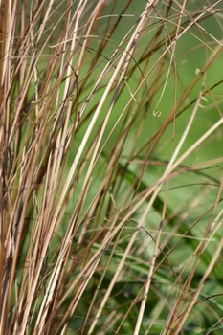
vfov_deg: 4.0
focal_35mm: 515
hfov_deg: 2.7
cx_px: 154
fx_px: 4790
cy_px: 206
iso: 500
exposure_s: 1/1600
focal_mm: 200
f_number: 6.3
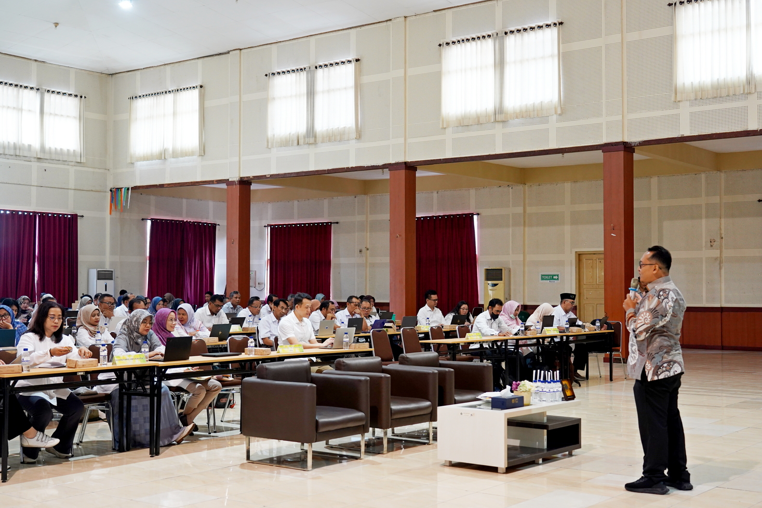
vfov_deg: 29.2
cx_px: 379
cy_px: 255
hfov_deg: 42.7
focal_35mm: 46
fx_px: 974
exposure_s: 1/60
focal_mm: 45
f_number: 4
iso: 1250
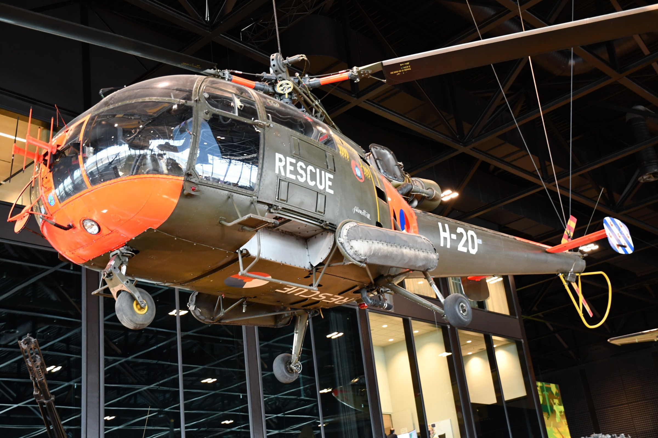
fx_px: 877
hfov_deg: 41.1
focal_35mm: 48
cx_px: 329
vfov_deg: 28.1
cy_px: 219
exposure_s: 1/20
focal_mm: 32
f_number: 3.2
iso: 1000
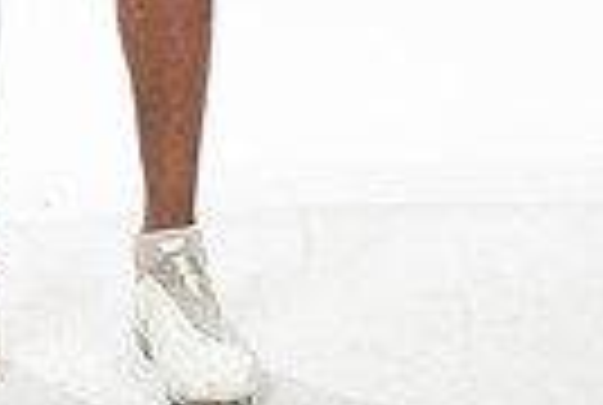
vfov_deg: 6.0
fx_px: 3710
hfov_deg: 9.3
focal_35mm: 221
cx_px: 108
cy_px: -508
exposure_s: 1/320
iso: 800
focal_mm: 66
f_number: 7.1
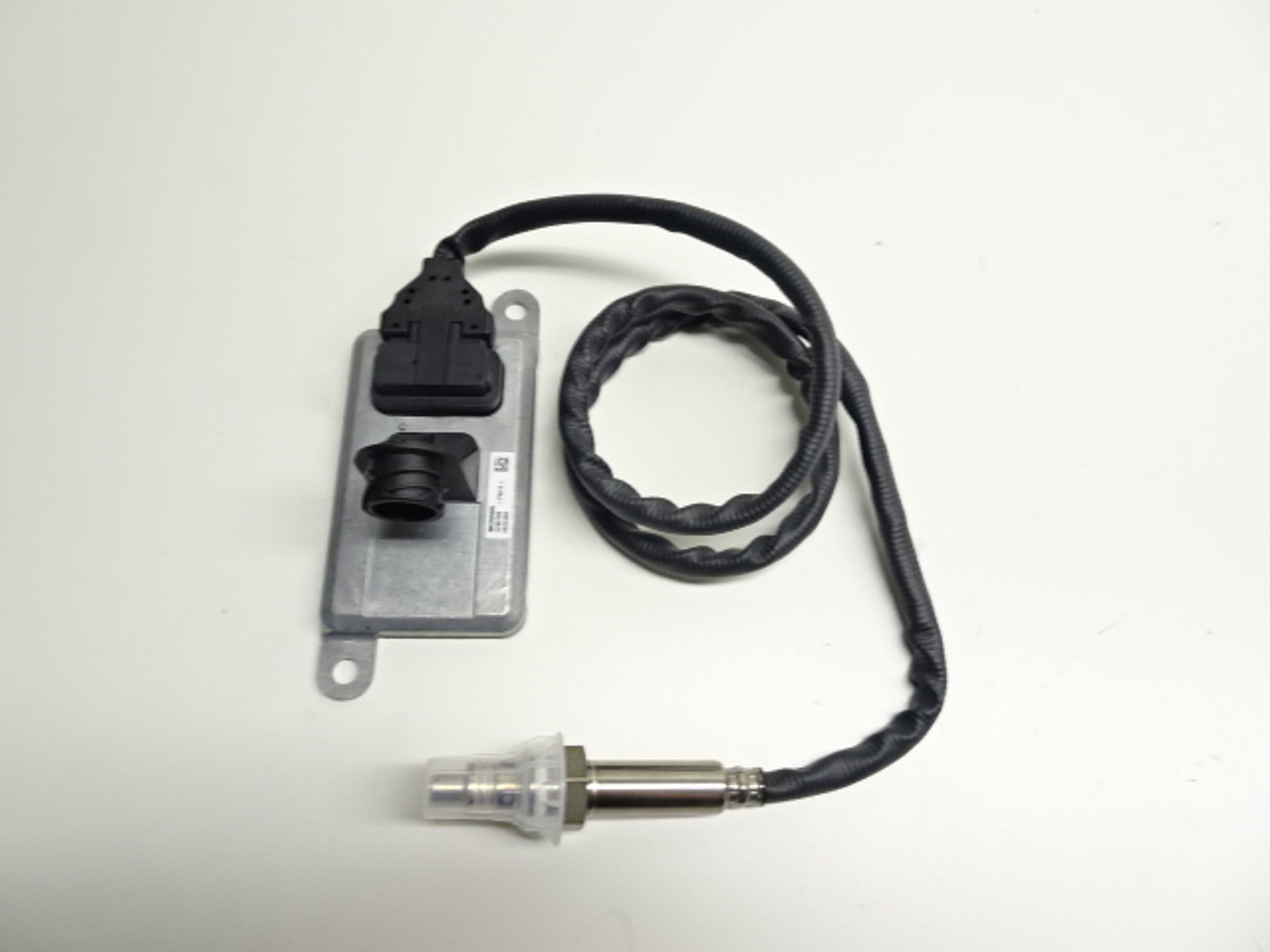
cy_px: 476
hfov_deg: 71.6
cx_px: 635
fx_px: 881
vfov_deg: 56.8
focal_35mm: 24
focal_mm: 4.1
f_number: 3.5
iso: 100
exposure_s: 1/30
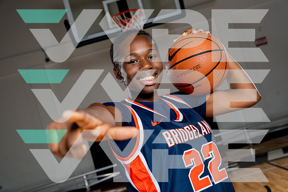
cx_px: 144
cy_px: 96
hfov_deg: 40.3
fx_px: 392
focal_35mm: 49
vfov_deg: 27.5
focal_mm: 49
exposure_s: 1/250
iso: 200
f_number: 5.6
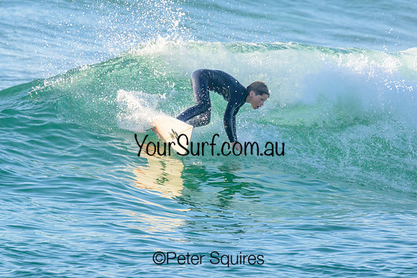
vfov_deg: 1.7
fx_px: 9421
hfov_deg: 2.5
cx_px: 180
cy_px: 123
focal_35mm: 813
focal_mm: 630
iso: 1800
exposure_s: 1/2000
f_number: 11
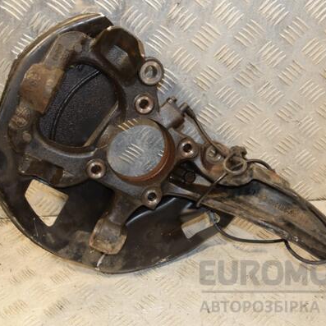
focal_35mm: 54
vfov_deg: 31.6
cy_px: 163
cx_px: 184
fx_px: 575
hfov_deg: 31.6
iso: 800
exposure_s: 1/160
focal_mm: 28
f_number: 5
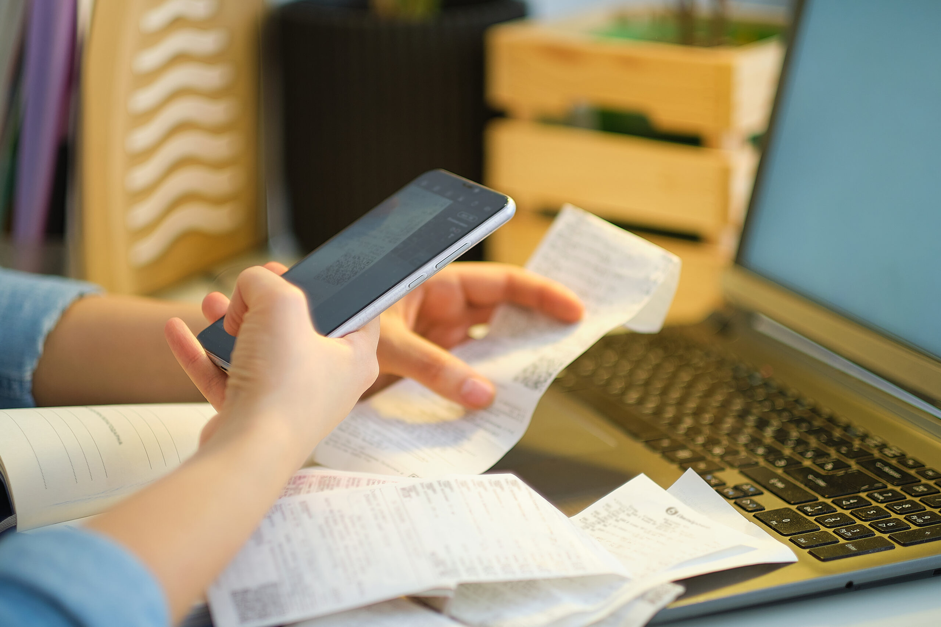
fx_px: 2196
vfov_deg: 16.3
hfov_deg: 24.2
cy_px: 314
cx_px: 470
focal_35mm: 84
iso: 320
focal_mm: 56
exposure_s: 1/250
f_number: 1.2
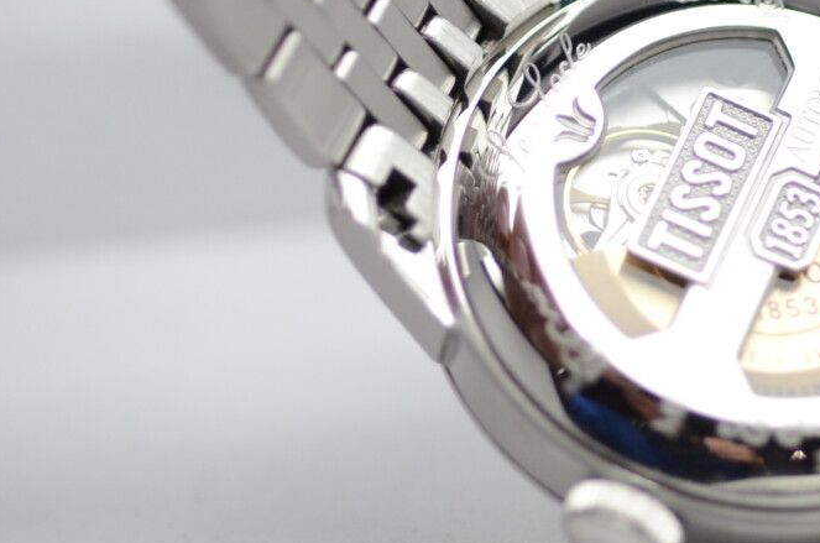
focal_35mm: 190
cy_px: 154
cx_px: 674
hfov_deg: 10.8
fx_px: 4318
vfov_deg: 7.2
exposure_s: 1/500
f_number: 3.2
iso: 800
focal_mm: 60
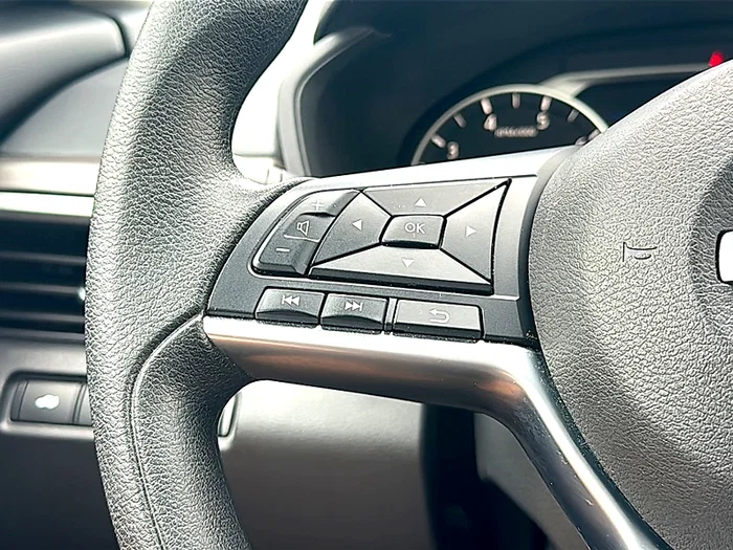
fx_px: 889
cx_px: 366
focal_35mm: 42
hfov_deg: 44.8
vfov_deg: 34.3
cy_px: 275
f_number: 1.78
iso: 80
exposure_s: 1/278
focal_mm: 6.86
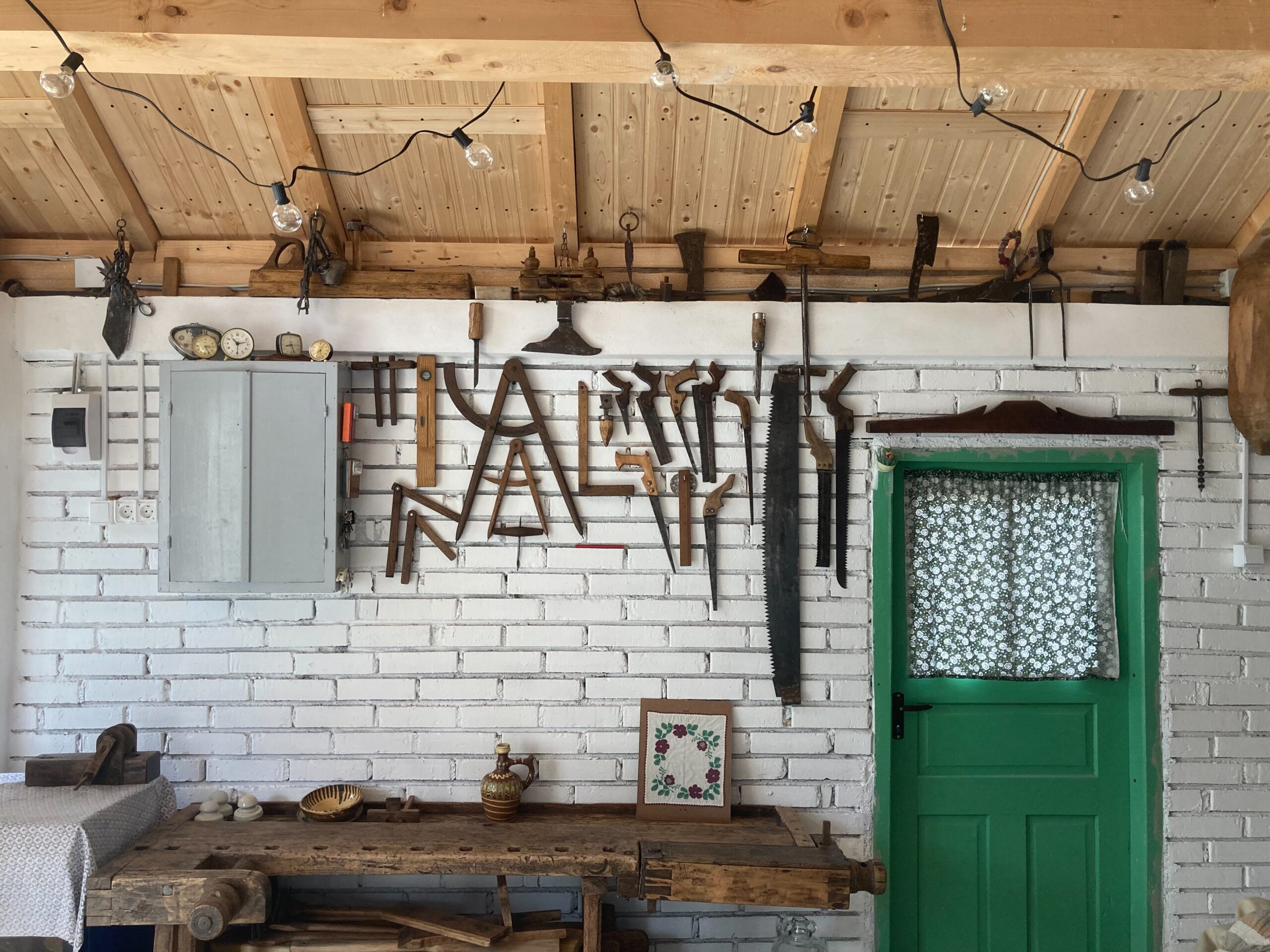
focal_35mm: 28
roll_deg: -0.9
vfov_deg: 49.7
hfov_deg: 63.4
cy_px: 476
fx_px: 1027
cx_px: 635
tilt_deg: +2.4
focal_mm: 3.99
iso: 80
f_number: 1.8
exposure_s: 1/96
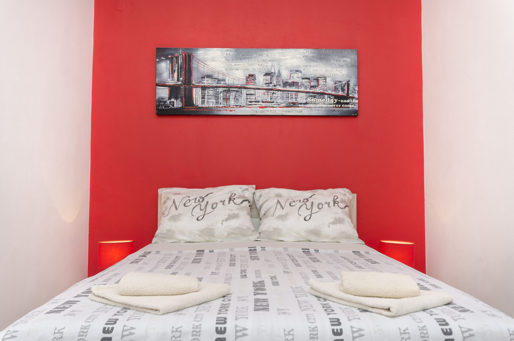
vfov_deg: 43.4
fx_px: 427
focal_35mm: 30
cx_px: 257
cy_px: 170
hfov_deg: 62.0
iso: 100
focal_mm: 20
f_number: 5.6
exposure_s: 1/25
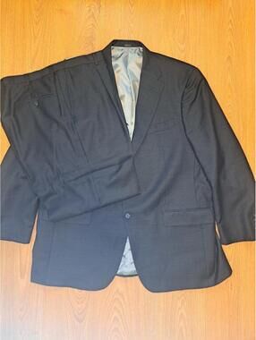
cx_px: 128
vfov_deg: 71.5
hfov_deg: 56.9
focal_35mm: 24
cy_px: 170
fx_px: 236
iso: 400
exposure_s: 1/24
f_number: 1.8
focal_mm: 5.23
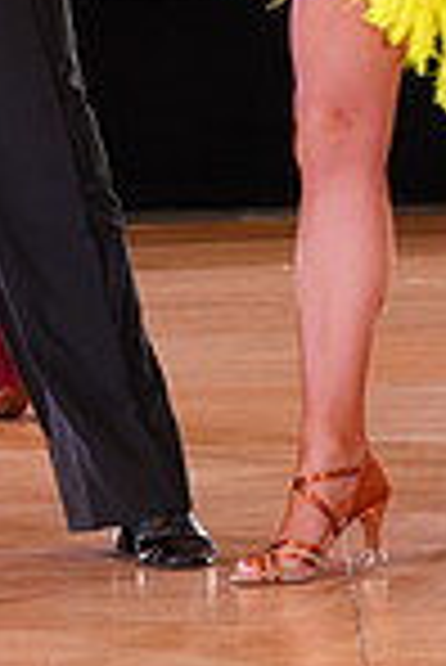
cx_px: 218
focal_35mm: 255
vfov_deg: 8.0
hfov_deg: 5.4
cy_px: -171
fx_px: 4727
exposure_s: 1/160
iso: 1600
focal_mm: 65
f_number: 5.6
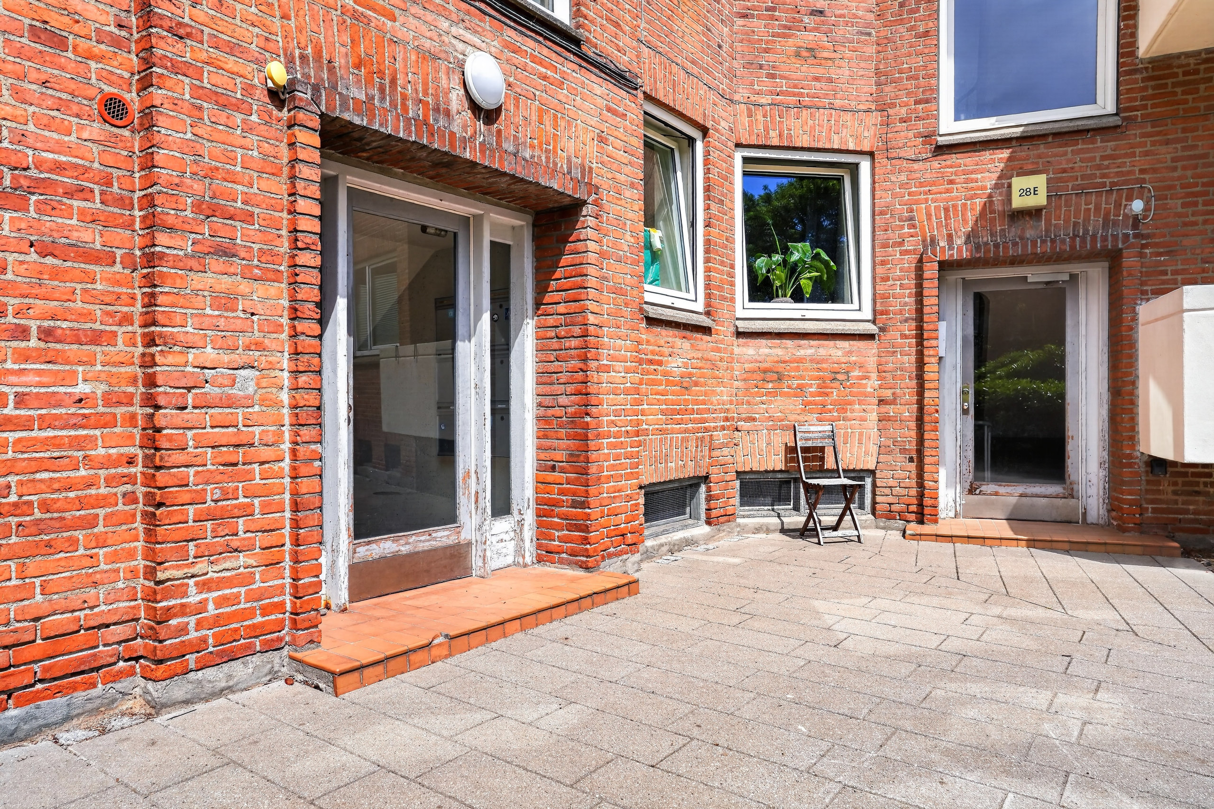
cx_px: 607
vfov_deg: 53.1
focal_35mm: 24
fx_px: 809
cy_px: 404
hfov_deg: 73.8
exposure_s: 1/3200
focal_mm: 24
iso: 400
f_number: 8
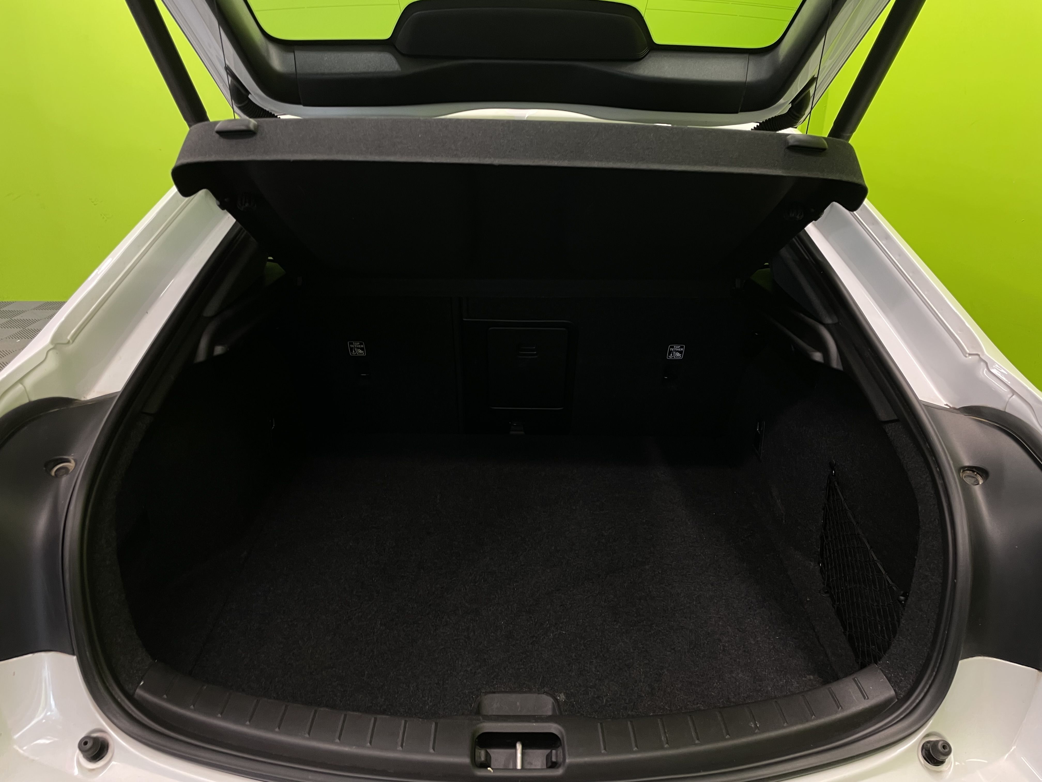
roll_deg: -0.2
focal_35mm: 26
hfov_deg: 67.3
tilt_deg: -21.3
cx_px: 521
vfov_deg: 53.1
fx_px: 783
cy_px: 391
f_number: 1.6
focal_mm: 4.2
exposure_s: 1/50
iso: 160
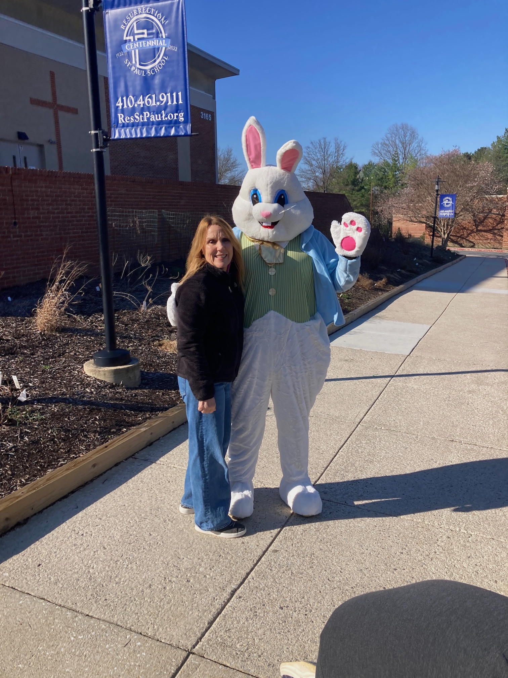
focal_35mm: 28
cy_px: 339
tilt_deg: -11.6
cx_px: 254
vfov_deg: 63.4
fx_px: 548
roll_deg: -0.1
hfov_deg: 49.7
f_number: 1.8
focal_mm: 3.99
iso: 20
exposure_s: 1/1675
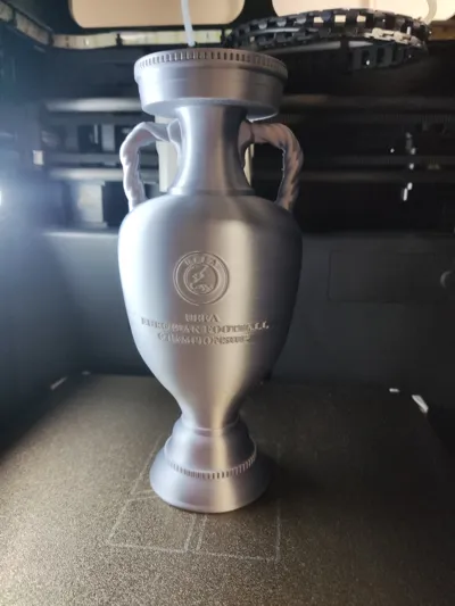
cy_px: 303
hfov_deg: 54.9
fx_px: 438
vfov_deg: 69.4
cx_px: 228
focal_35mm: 25
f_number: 1.79
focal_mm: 4.71
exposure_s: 1/25
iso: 593
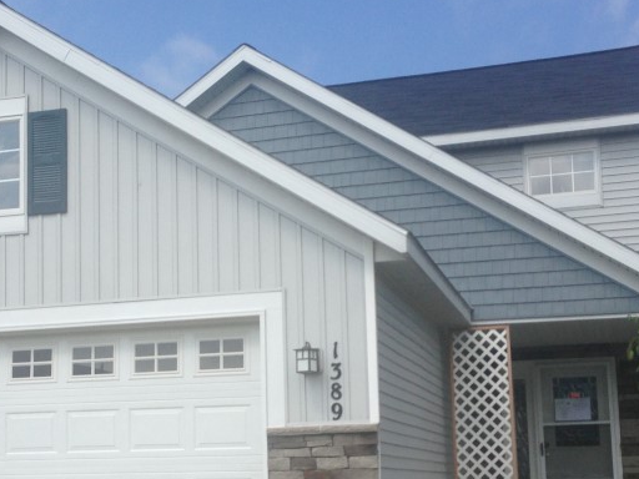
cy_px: 342
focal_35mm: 66
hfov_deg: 29.3
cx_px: 245
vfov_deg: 22.1
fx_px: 1218
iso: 50
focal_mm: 4.13
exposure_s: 1/1869
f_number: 2.4
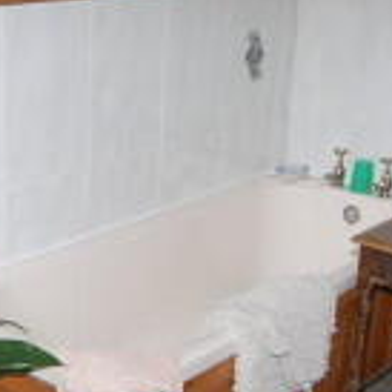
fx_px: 935
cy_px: 205
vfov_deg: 23.7
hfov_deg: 23.5
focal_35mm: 73
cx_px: 110
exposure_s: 1/60
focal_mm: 12
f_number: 5
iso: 200
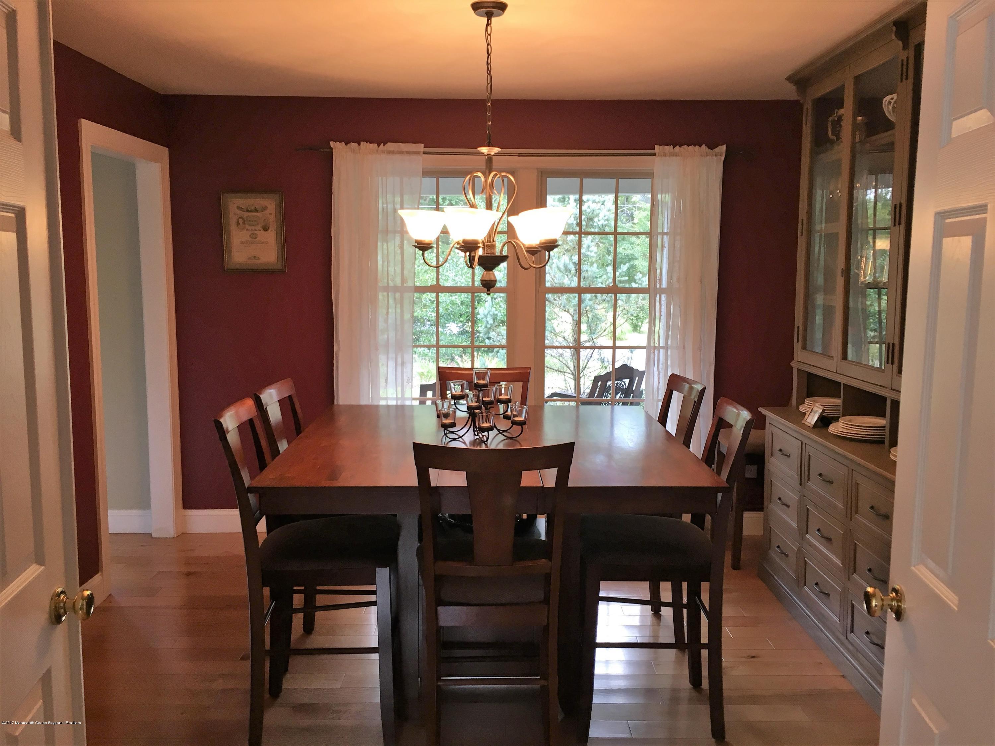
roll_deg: -0.1
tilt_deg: -6.5
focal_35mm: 29
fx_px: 834
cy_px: 373
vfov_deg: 48.2
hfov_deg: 61.7
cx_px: 498
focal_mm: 4.15
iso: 50
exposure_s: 1/30
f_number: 2.2
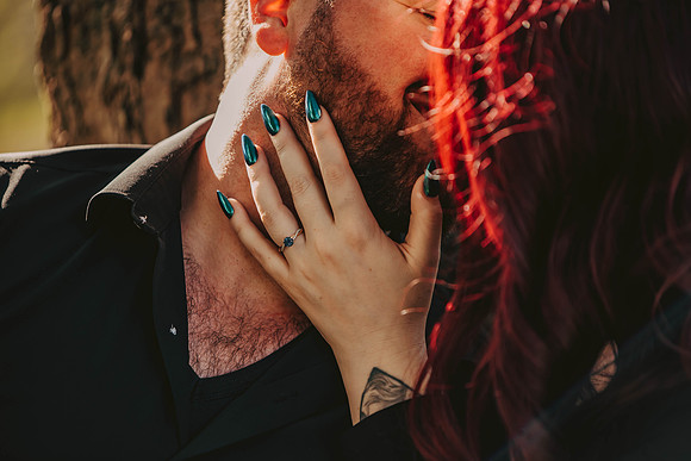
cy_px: 230
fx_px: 3840
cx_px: 346
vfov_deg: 6.9
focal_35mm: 200
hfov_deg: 10.3
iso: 400
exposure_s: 1/500
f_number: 2.8
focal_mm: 200
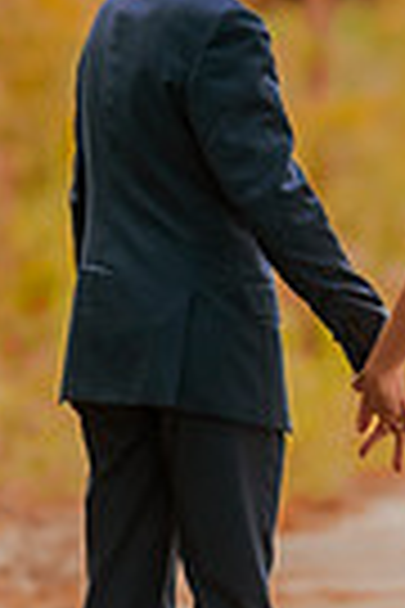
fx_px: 7576
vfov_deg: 4.6
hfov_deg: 3.1
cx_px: 353
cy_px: 158
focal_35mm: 449
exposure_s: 1/1250
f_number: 1.8
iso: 320
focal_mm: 135
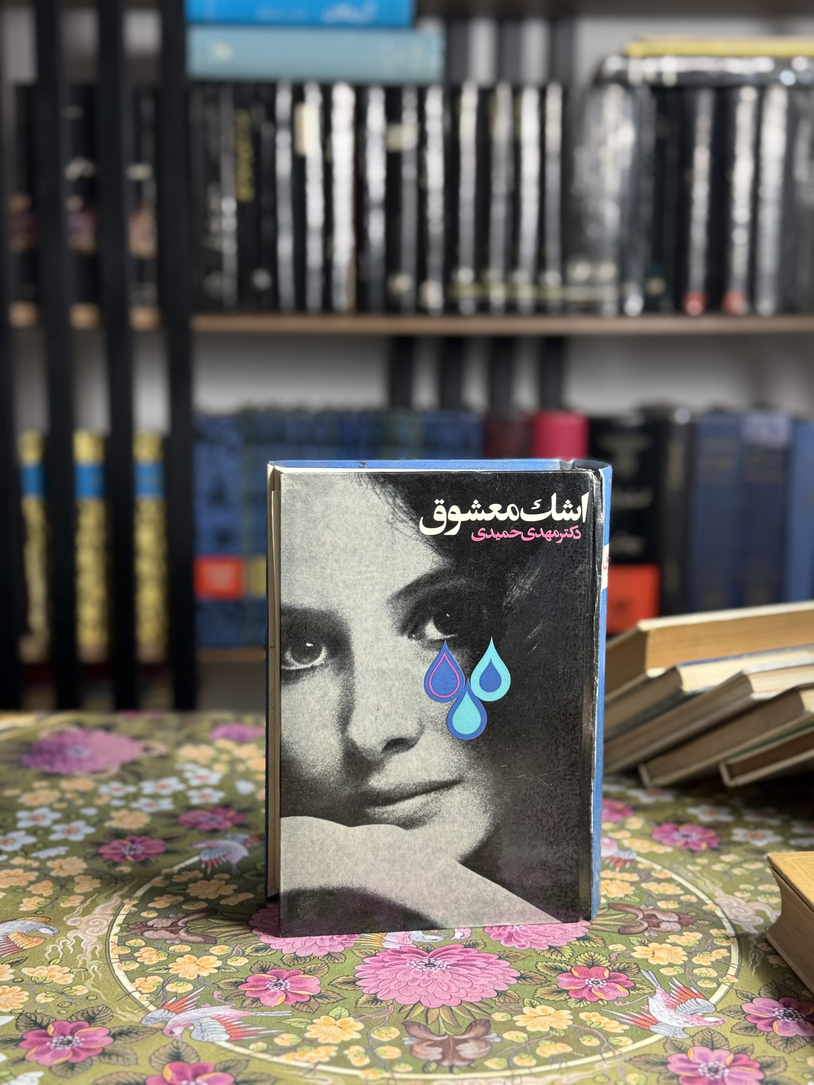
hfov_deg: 30.3
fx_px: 1505
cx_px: 407
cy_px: 542
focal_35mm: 48
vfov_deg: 39.7
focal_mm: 6.76
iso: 160
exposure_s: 1/100
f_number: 1.78
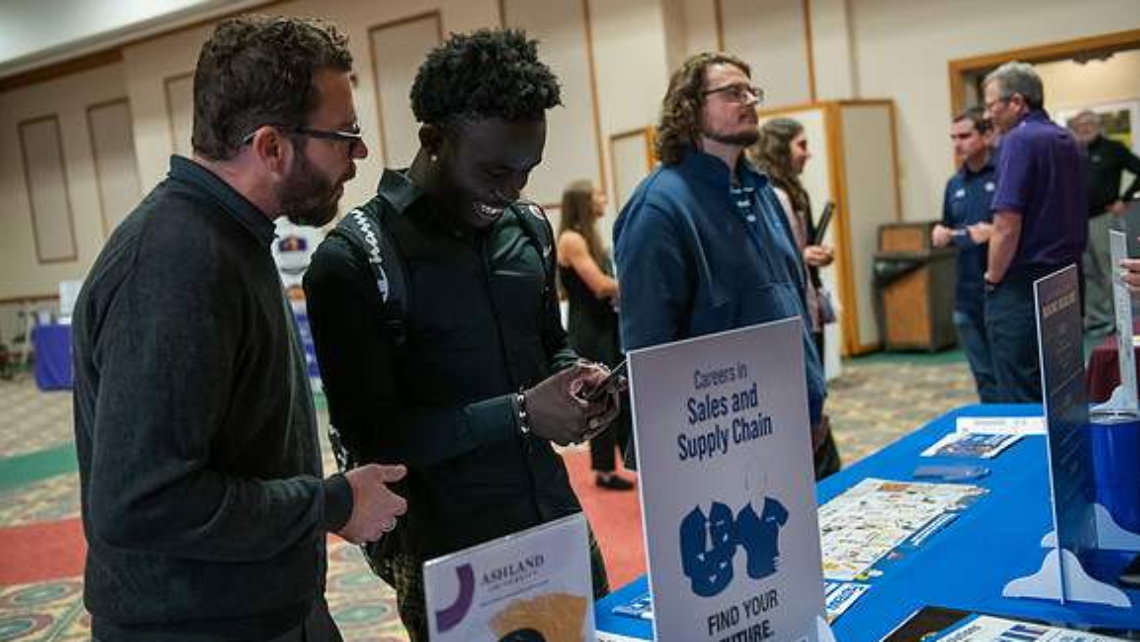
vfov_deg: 29.7
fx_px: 1210
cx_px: 571
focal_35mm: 40
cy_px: 317
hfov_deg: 50.5
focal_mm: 38
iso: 2500
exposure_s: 1/200
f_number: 2.8
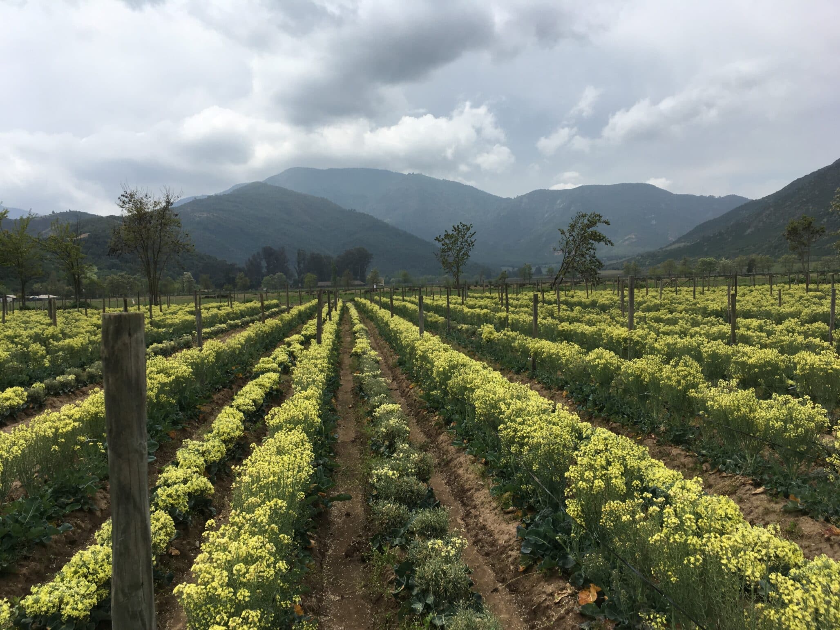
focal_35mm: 29
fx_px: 704
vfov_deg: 48.2
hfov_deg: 61.7
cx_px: 420
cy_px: 315
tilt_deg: -1.5
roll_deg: +1.1
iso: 25
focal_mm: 4.15
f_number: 2.2
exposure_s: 1/1876
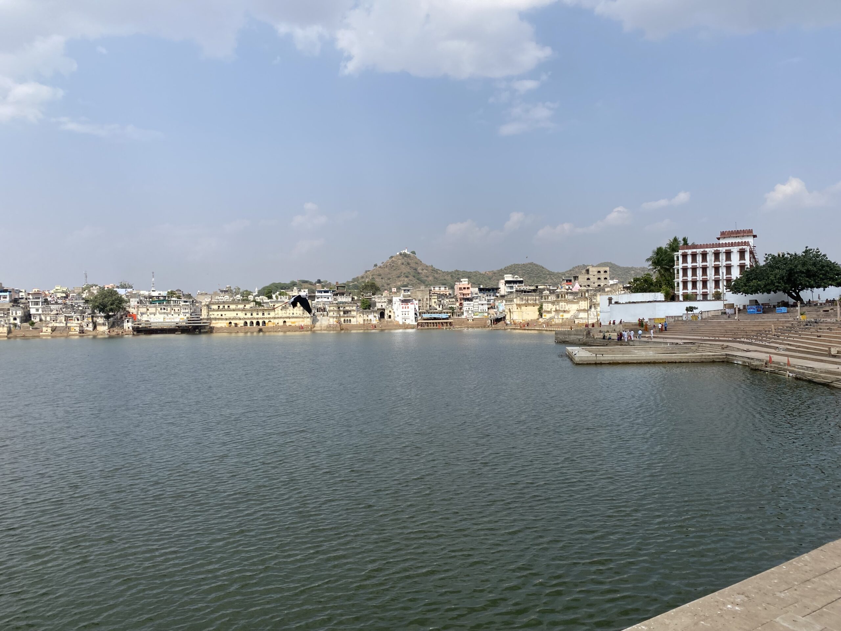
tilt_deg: +0.4
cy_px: 316
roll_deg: +0.4
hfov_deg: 67.3
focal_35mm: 26
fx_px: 632
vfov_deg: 53.1
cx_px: 420
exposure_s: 1/3610
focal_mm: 4.25
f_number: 1.8
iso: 32
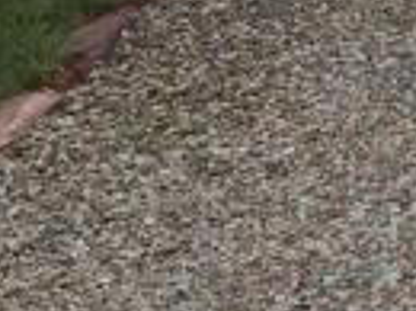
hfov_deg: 7.6
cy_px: -295
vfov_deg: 6.3
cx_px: 1216
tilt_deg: -6.8
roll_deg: -0.3
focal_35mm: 229
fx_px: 2747
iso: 32
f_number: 2.2
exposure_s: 1/1199
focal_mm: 4.15
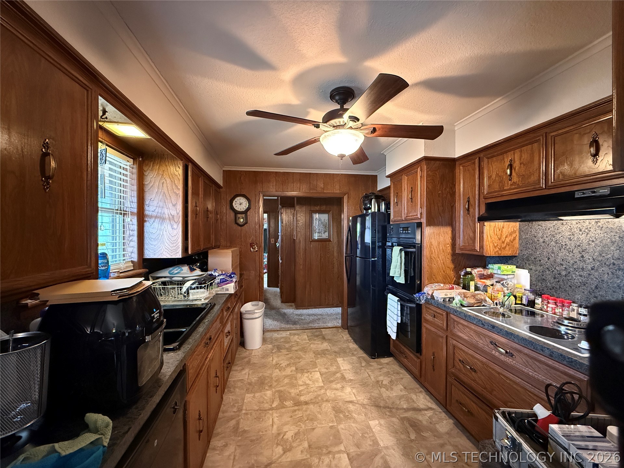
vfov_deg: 85.7
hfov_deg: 102.1
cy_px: 234
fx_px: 252
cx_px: 312
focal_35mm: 14
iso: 1250
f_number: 2.2
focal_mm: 2.22
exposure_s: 1/40
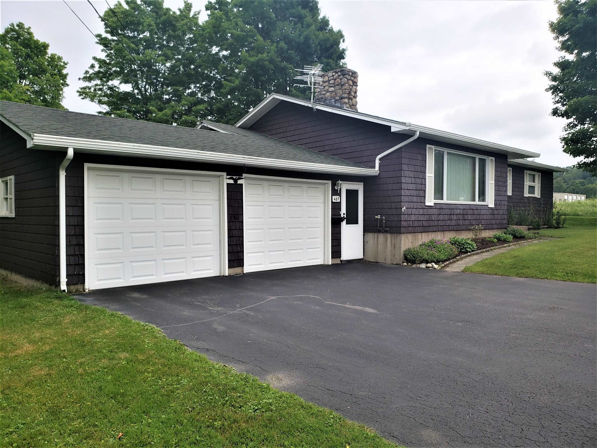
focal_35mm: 26
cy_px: 224
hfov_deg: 67.3
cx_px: 298
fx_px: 448
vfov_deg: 53.1
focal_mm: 4.3
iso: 50
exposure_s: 1/460
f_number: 2.4
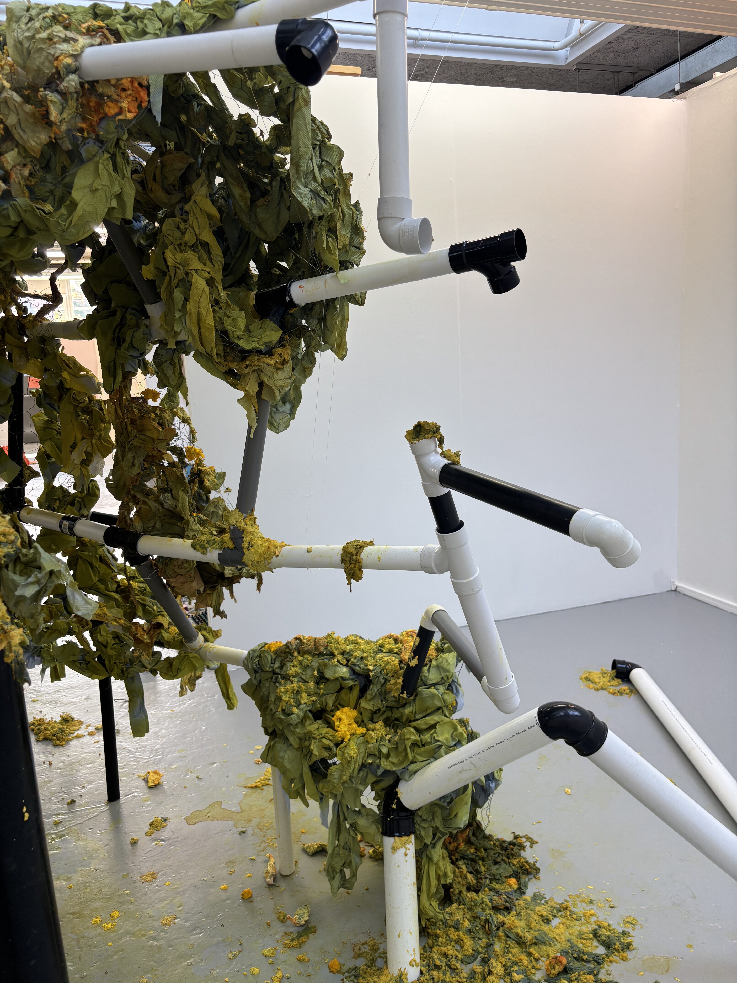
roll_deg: +2.6
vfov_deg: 67.3
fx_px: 738
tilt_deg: -8.2
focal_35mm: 26
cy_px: 492
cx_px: 368
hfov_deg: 53.1
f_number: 1.6
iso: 64
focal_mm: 5.96
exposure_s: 1/100
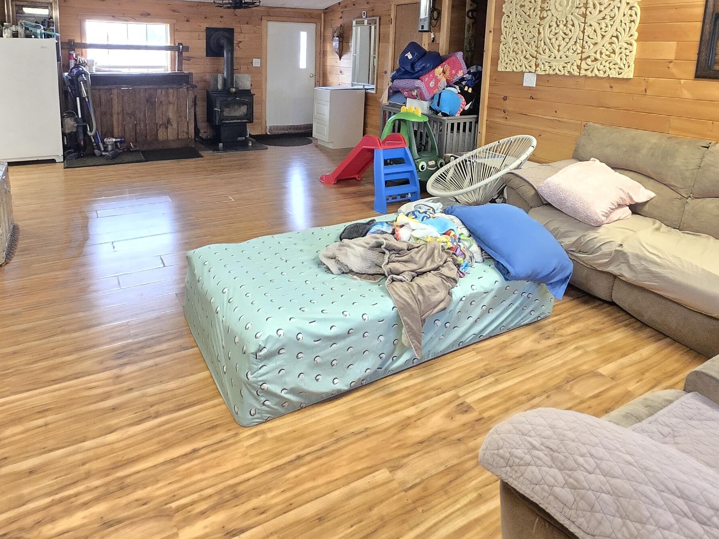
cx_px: 309
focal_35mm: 22
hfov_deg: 76.0
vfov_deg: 57.8
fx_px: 457
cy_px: 131
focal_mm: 1.7
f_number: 2.2
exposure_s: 1/60
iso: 500
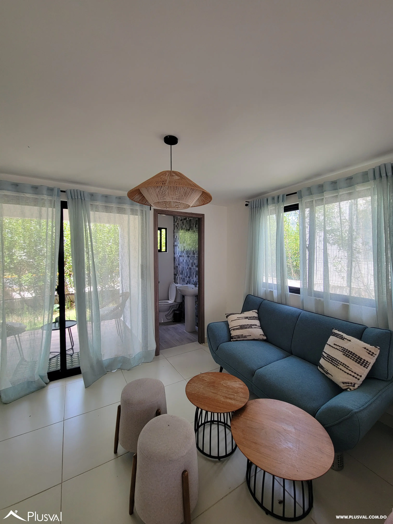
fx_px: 197
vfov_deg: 106.2
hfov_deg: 89.9
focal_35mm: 13
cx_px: 196
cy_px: 262
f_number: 2.2
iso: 80
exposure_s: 1/120
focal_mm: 2.2
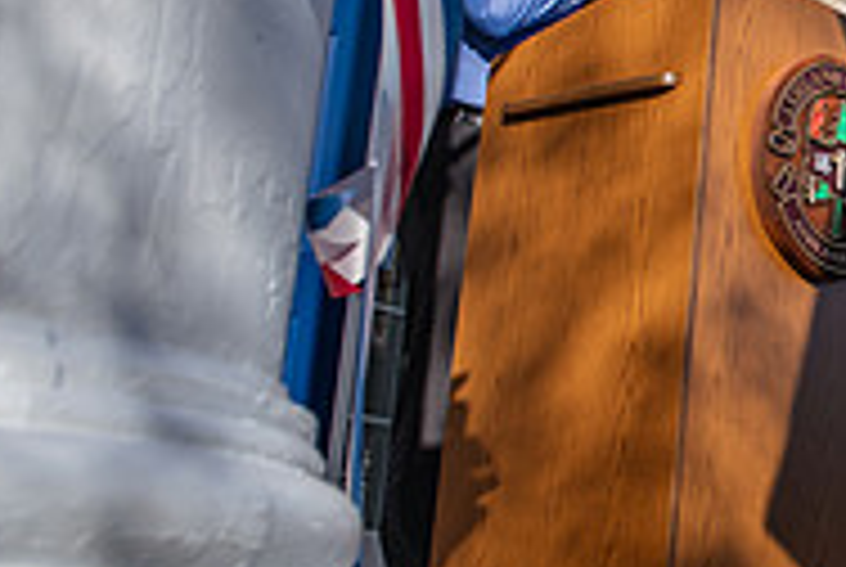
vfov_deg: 18.3
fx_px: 1742
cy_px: 97
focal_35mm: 74
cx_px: 1058
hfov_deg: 24.3
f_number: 3.5
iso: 80
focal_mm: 24
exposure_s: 1/1000
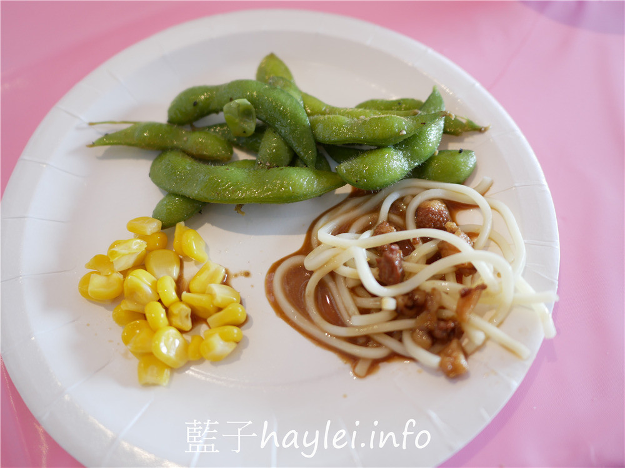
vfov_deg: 46.8
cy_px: 234
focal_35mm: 30
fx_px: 542
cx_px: 312
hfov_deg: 60.0
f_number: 1.7
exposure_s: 1/60
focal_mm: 15
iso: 200
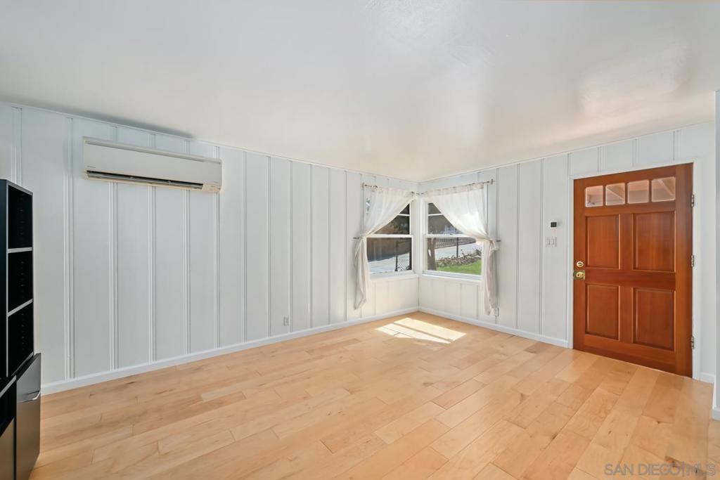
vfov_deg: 81.2
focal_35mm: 14
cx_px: 360
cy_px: 240
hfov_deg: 104.2
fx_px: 280
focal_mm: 14
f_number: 11
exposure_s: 1/15
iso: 500
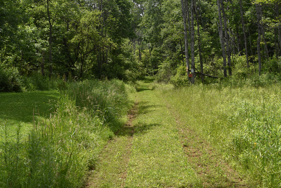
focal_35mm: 55
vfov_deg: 24.6
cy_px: 75
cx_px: 156
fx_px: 429
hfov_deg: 36.2
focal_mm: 30
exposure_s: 1/320
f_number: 9
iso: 200
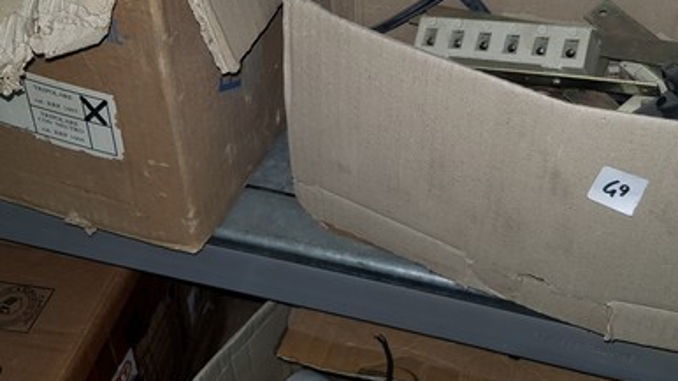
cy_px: 133
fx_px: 791
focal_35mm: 44
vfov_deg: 27.0
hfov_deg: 46.1
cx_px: 415
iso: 40
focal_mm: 4.2
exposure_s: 1/50
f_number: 1.7
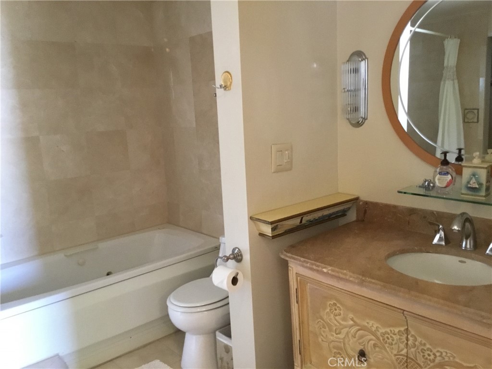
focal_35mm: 31
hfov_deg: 58.4
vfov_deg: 45.4
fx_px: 441
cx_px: 246
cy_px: 184
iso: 250
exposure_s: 1/30
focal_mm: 3.3
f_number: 2.4
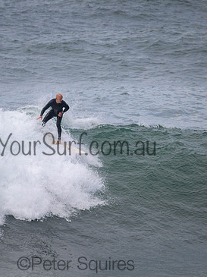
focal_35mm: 1071
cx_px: 76
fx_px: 8554
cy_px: 138
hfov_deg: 1.4
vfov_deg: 1.9
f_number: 11
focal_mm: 700
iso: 720
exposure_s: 1/2000
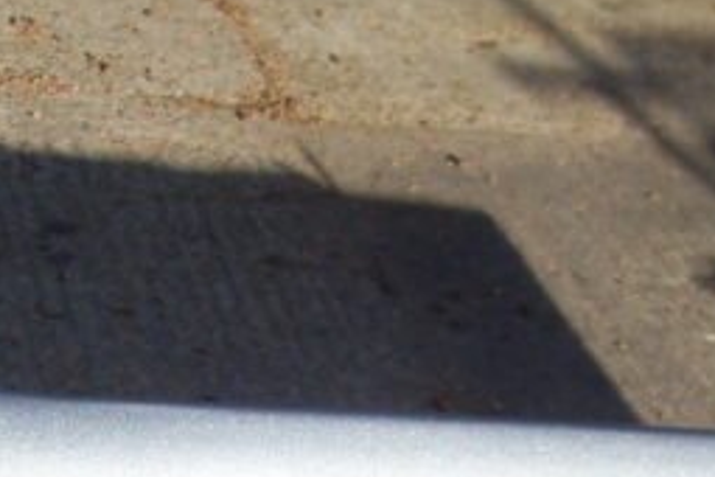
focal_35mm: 114
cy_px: 783
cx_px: 572
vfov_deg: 11.4
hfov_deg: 17.8
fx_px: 2264
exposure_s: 1/180
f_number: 7
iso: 80
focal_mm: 6.3
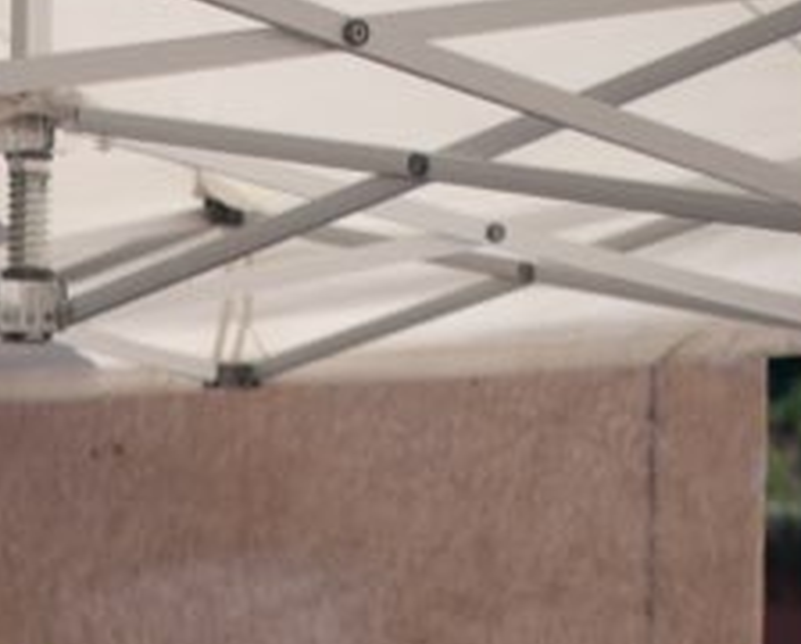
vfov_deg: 7.3
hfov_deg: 8.9
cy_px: 1034
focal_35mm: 209
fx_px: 4963
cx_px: -504
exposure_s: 1/4000
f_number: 2
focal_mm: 33
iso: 160
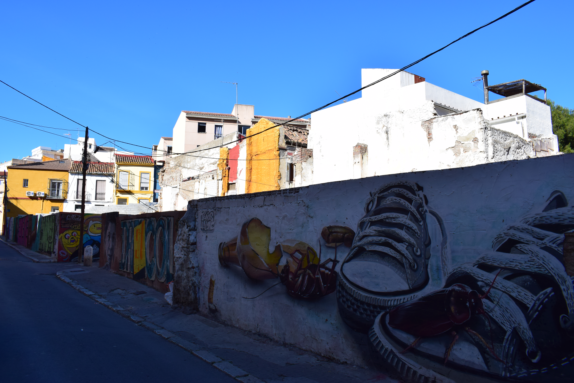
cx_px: 287
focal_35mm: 27
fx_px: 430
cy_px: 192
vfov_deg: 47.9
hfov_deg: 67.4
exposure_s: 1/500
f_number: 11
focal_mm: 18
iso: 280
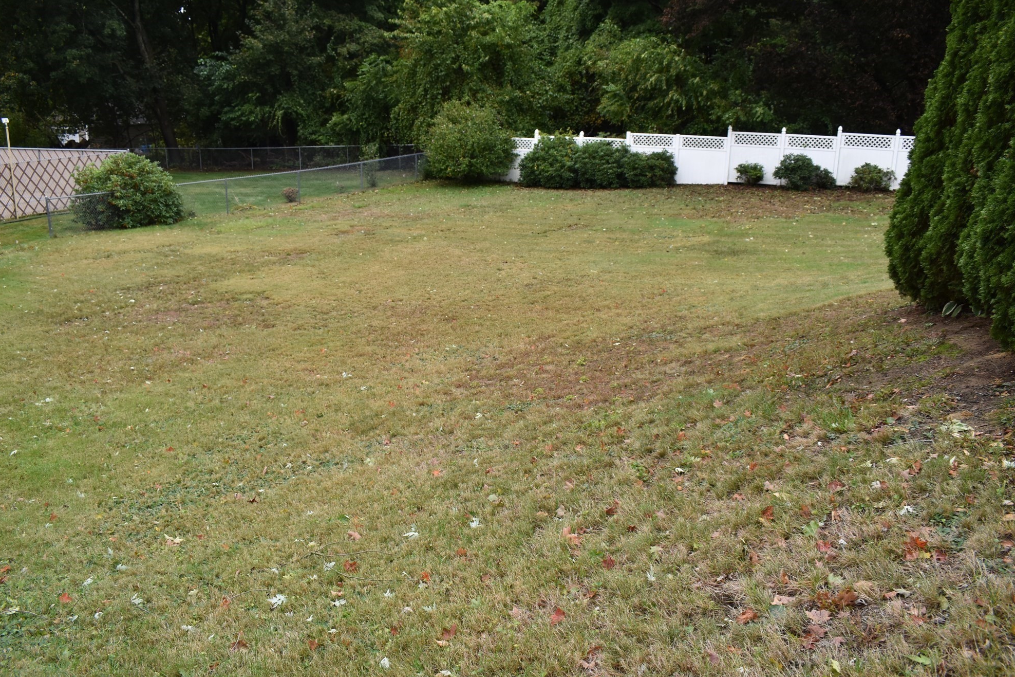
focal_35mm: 28
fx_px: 789
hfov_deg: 65.5
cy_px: 332
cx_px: 496
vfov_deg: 46.4
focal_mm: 18
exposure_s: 1/250
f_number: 5.6
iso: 400
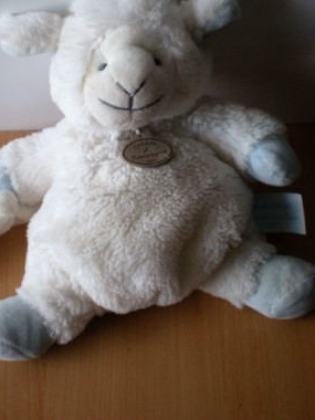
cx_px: 104
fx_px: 631
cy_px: 172
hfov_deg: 27.9
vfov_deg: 36.7
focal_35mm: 52
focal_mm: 6.3
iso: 180
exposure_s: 1/59.8
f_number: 3.1
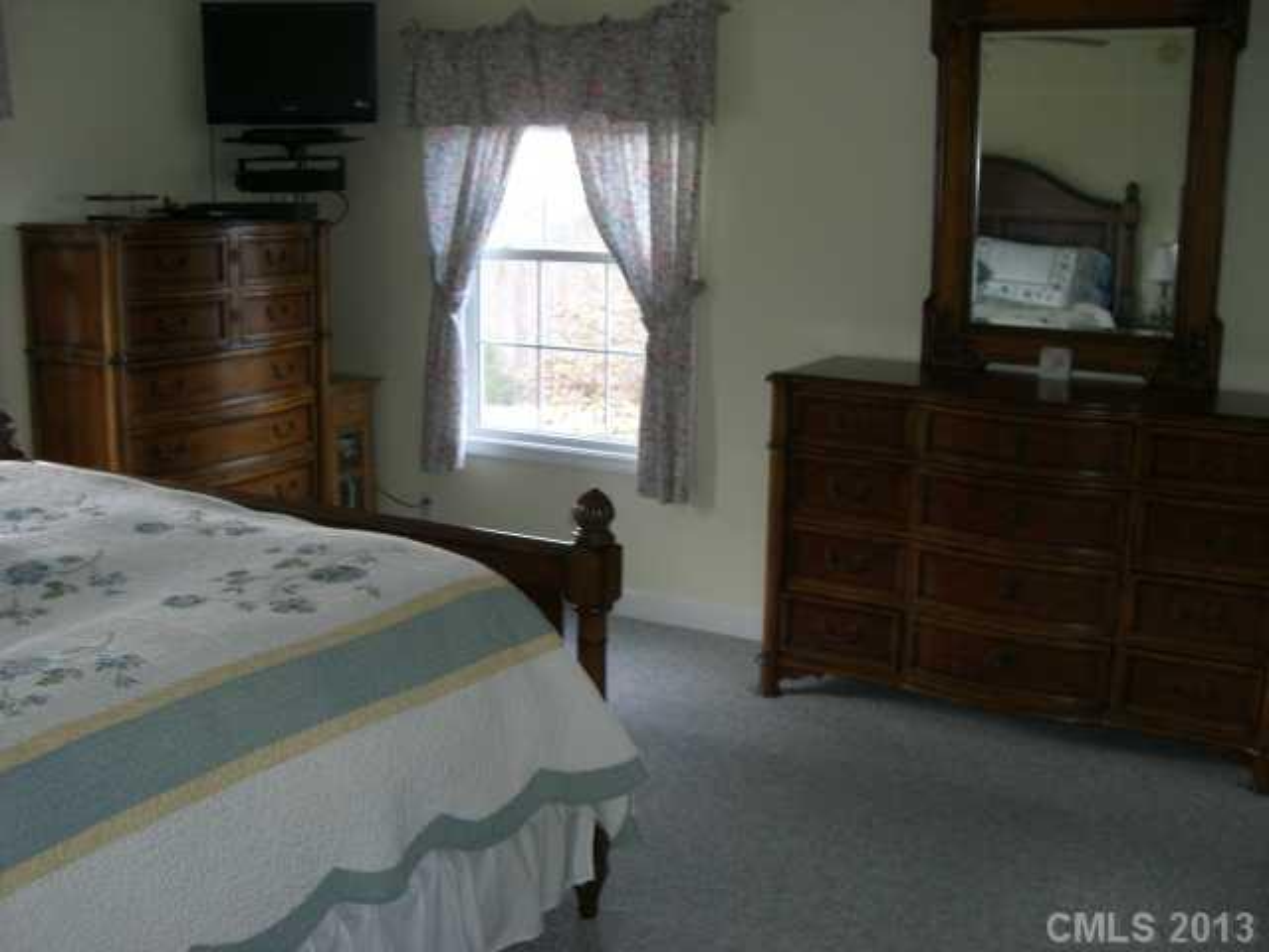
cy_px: 476
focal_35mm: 38
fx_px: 1393
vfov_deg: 37.7
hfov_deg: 49.0
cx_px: 634
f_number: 2.7
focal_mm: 6.2
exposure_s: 1/60
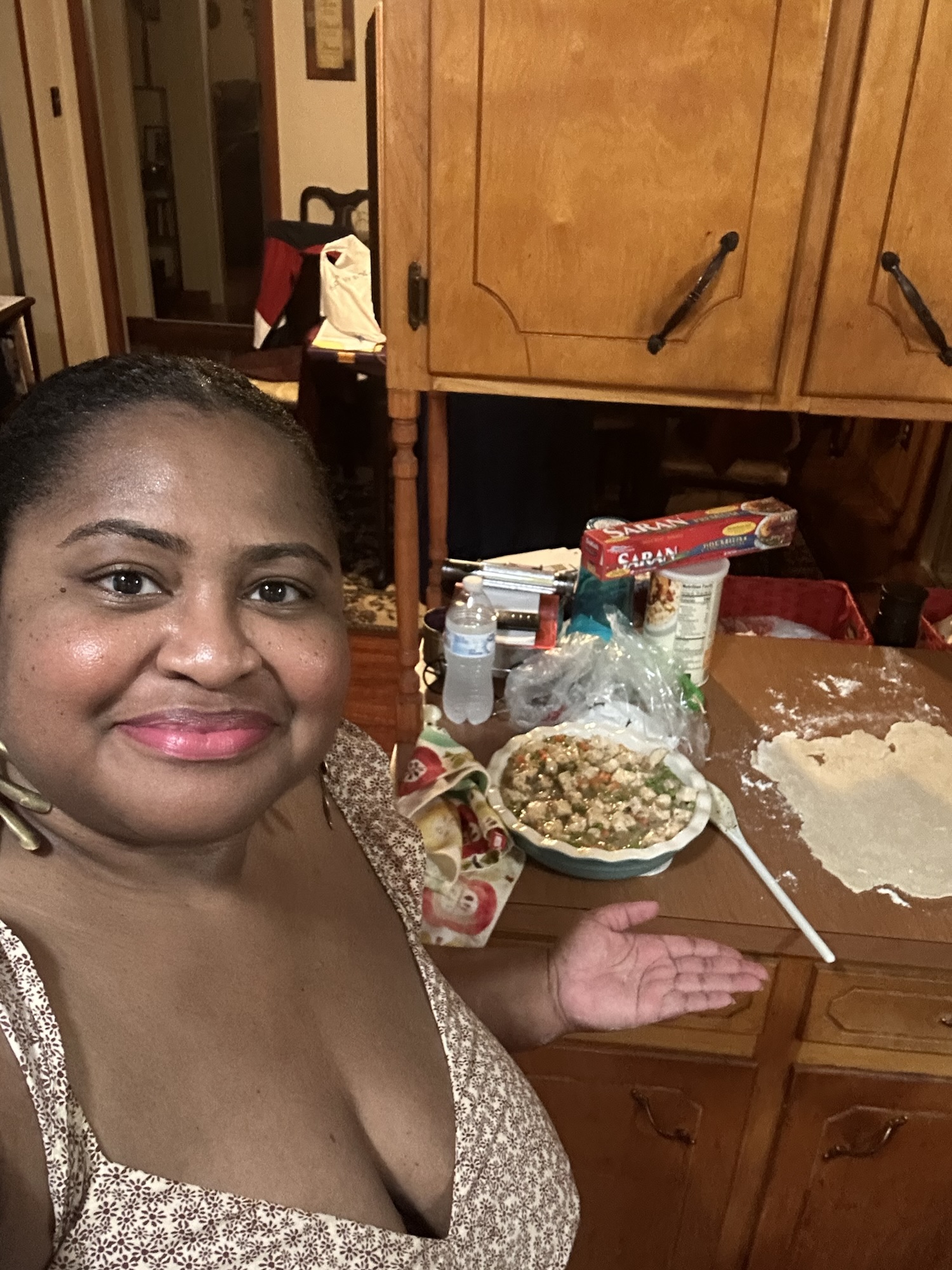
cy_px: 635
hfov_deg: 46.8
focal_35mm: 30
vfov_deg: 60.0
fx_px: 1100
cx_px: 476
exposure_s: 1/24
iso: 500
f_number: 1.9
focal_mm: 2.69
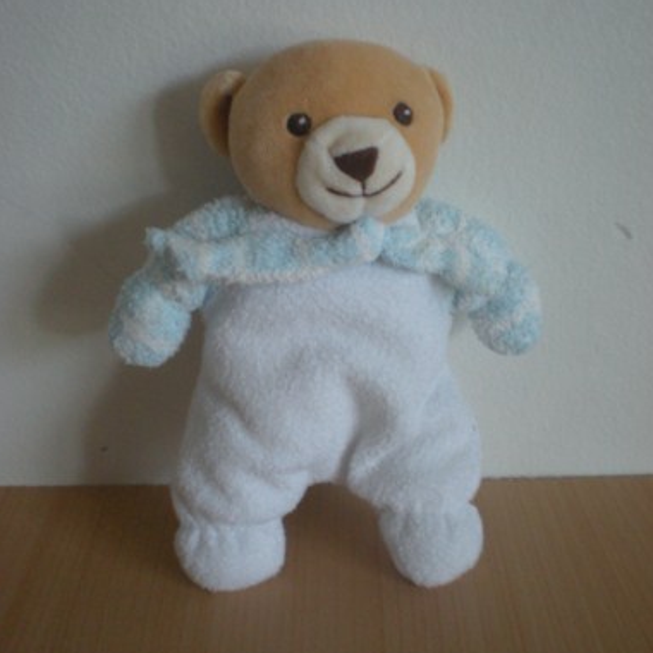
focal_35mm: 46
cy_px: 328
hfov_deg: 36.8
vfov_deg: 36.8
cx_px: 333
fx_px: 982
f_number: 3.1
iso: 297
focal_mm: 6.3
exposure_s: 1/8
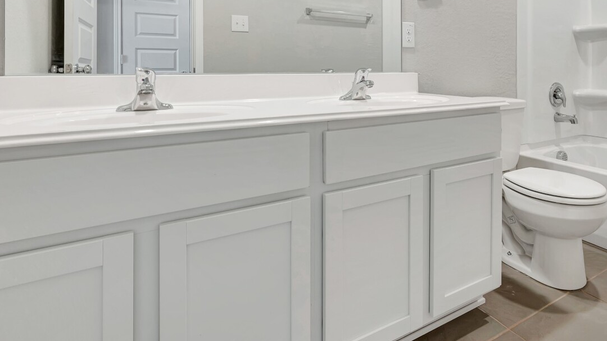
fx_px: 354
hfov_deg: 80.2
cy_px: 79
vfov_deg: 49.1
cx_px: 365
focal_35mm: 22
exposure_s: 1
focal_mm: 14
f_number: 9
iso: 100
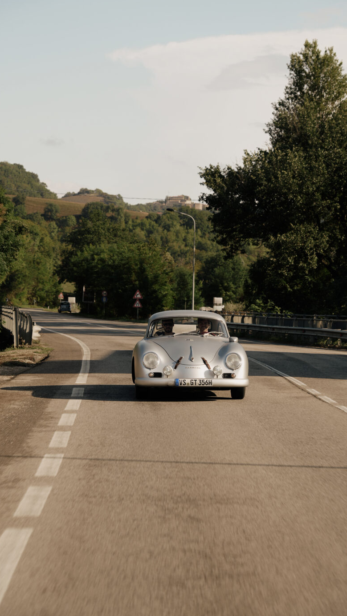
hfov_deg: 13.4
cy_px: 306
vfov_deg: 23.7
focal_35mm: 90
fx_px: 1472
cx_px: 198
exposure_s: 1/125
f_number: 6.3
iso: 100
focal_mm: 85
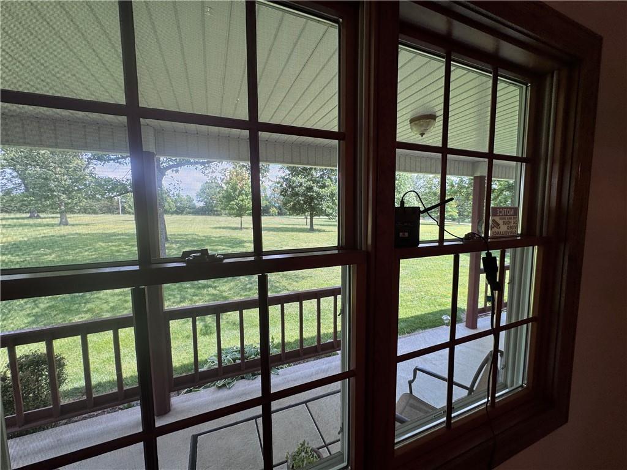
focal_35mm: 14
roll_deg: +0.0
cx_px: 314
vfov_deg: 85.7
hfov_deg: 102.1
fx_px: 254
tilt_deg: -7.3
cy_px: 235
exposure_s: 1/160
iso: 40
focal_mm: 2.22
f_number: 2.2
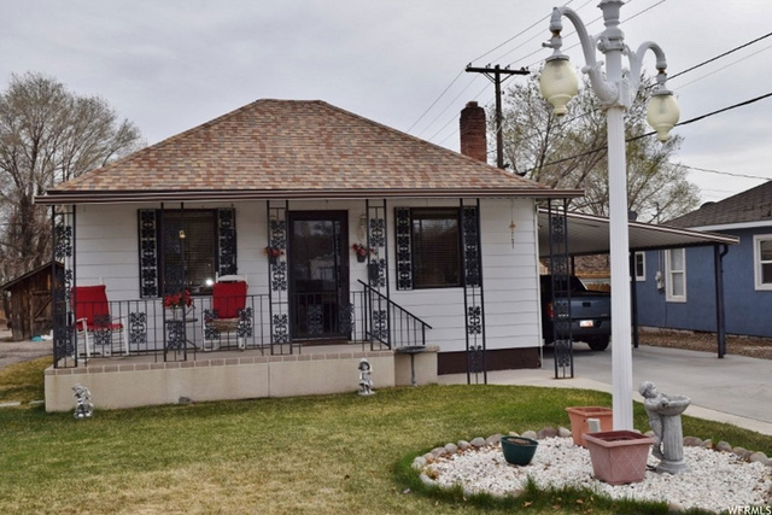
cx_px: 386
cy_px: 258
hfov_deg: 55.1
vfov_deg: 38.4
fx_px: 740
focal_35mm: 34
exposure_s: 1/200
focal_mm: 23
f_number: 10
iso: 100
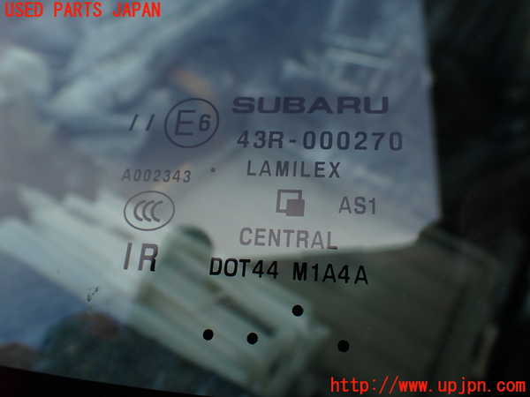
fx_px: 459
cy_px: 198
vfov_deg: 46.8
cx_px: 265
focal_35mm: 30
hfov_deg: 60.0
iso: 100
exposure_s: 1/500
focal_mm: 5.4
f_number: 3.2
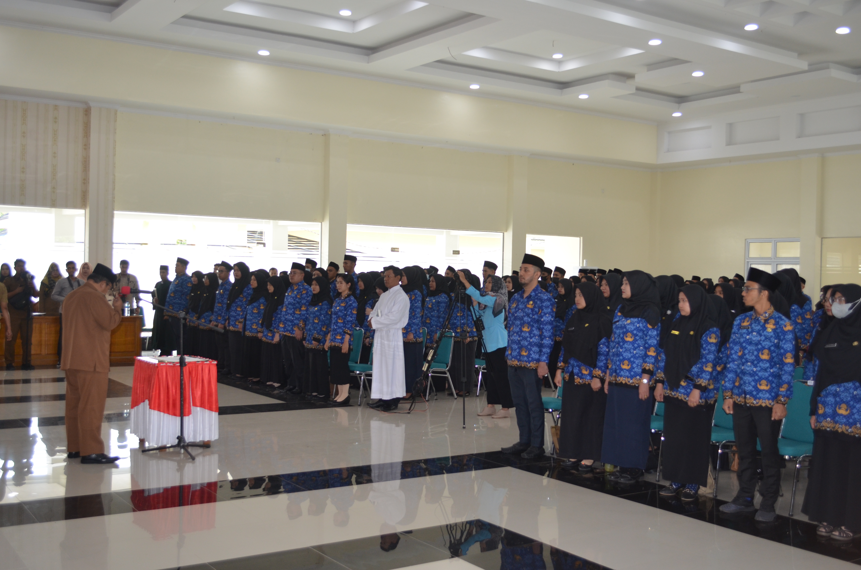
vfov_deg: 34.1
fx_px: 931
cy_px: 285
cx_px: 430
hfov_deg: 49.6
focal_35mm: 39
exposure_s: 1/100
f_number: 4.2
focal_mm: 26
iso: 400
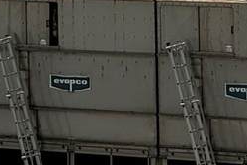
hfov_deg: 5.0
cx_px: -78
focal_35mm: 410
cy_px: -103
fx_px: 2815
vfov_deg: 3.3
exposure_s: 1/1024
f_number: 2.8
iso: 25
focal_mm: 9
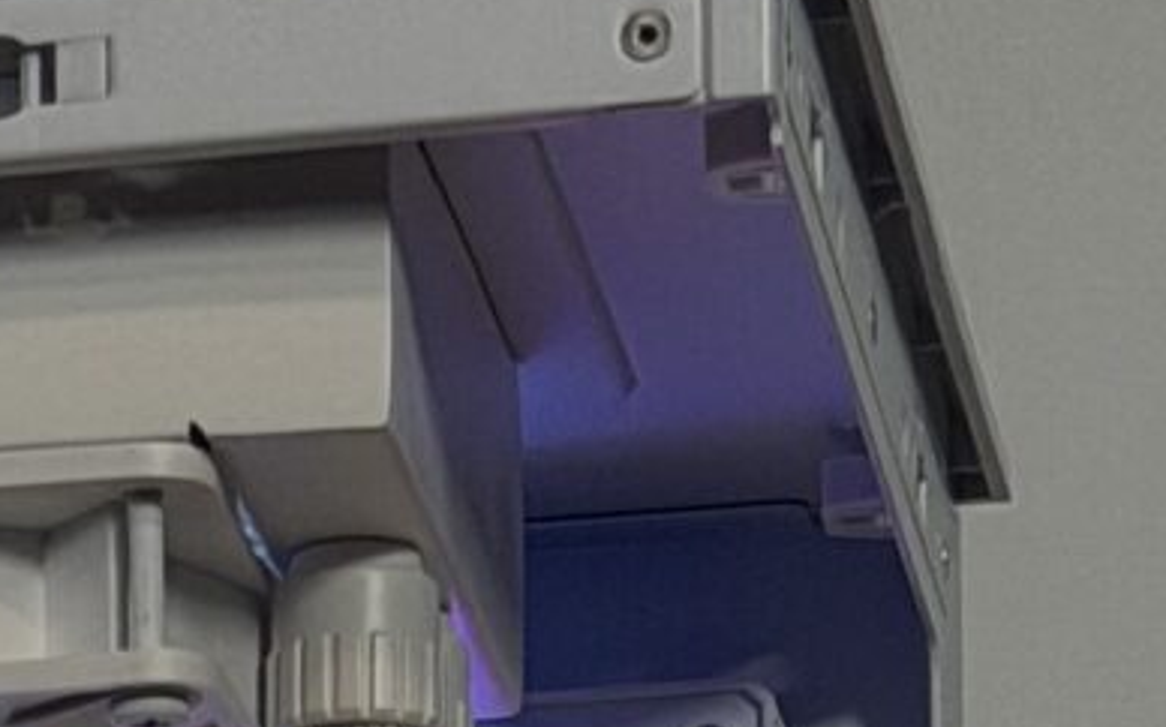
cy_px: 2262
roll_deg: -0.2
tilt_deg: +6.1
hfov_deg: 6.1
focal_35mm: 336
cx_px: -1043
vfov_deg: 3.8
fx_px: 10671
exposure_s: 1/197
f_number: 1.78
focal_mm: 6.76
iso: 100
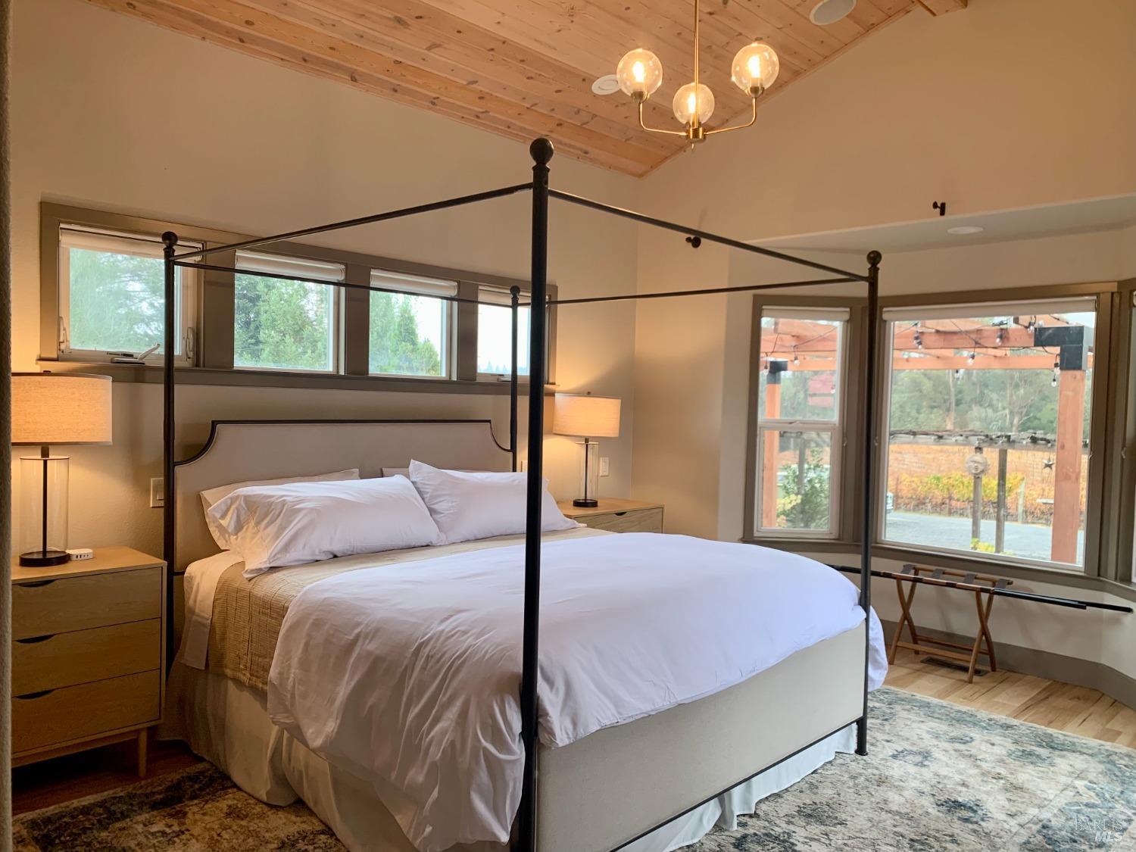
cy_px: 426
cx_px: 568
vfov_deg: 53.1
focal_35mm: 26
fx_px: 853
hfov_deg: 67.3
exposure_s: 1/60
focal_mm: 4.25
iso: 64
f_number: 1.8
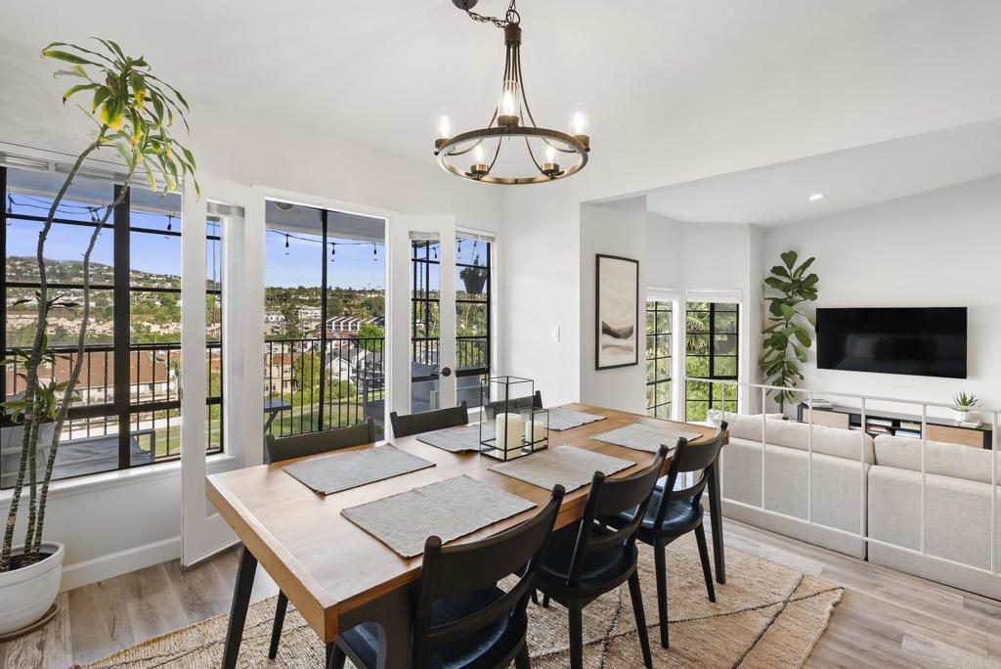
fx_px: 445
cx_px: 500
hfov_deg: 96.7
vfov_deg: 73.8
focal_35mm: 16
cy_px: 334
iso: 500
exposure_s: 1/8
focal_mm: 16
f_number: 8
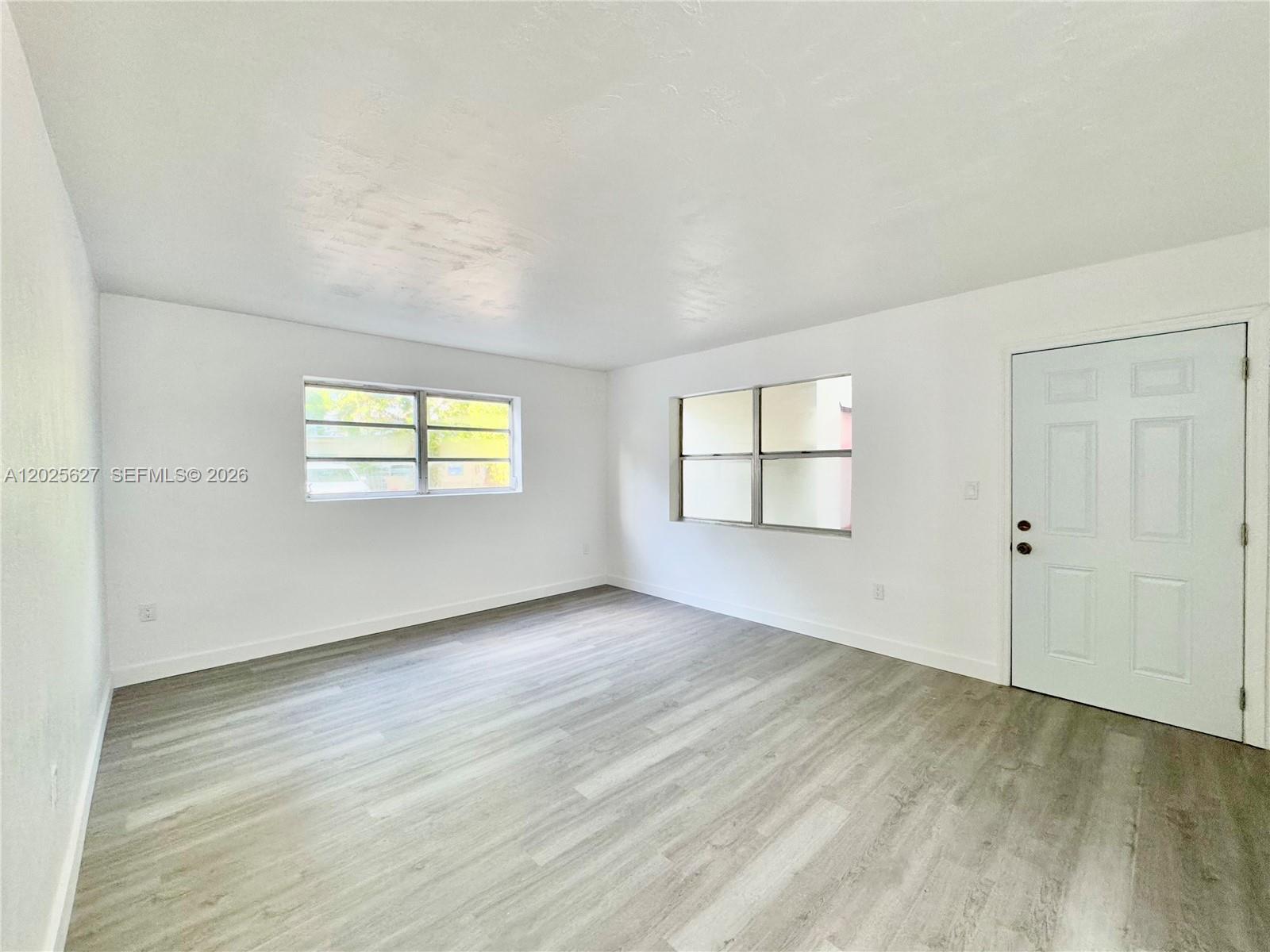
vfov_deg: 85.7
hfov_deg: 102.1
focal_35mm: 14
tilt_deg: -1.6
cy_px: 476
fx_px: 514
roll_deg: +0.7
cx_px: 635
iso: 250
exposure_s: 1/120
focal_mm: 2.22
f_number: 2.2
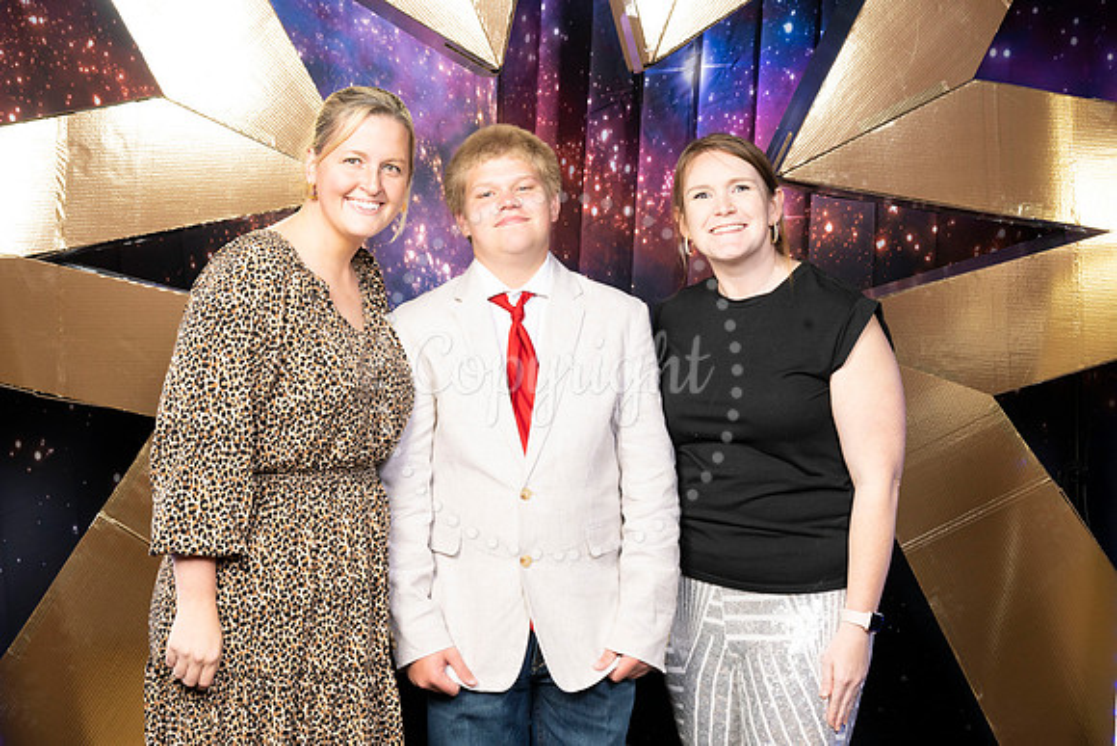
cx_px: 558
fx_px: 1614
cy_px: 373
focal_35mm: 52
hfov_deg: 38.2
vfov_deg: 26.0
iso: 320
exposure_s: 1/125
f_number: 9
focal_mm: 52
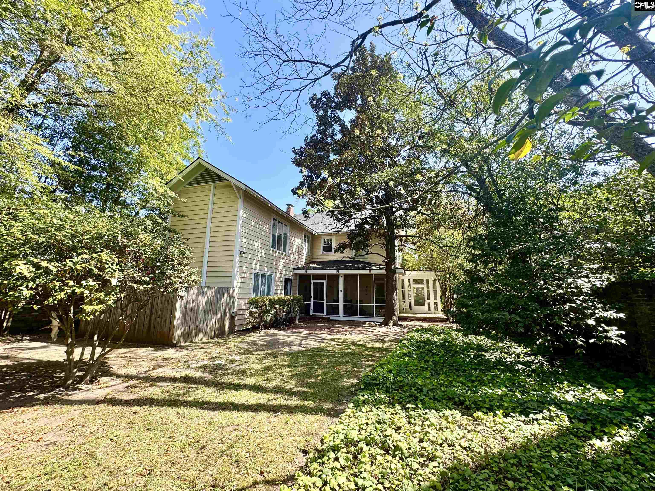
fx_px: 265
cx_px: 328
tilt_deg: +9.2
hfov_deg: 102.1
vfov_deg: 85.7
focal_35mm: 14
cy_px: 246
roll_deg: -0.9
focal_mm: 2.22
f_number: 2.2
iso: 40
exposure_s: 1/334
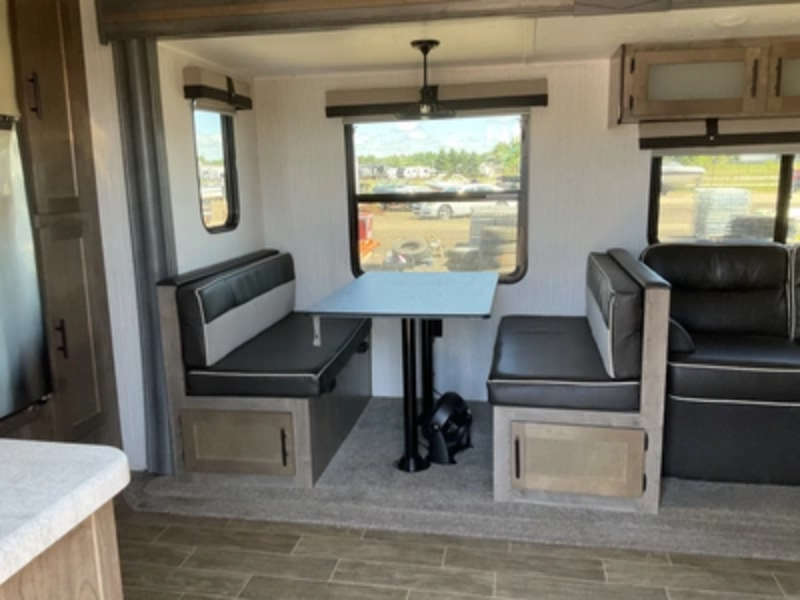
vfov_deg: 48.2
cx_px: 400
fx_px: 670
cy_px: 300
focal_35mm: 29
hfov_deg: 61.7
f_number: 1.8
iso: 64
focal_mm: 3
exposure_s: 1/86
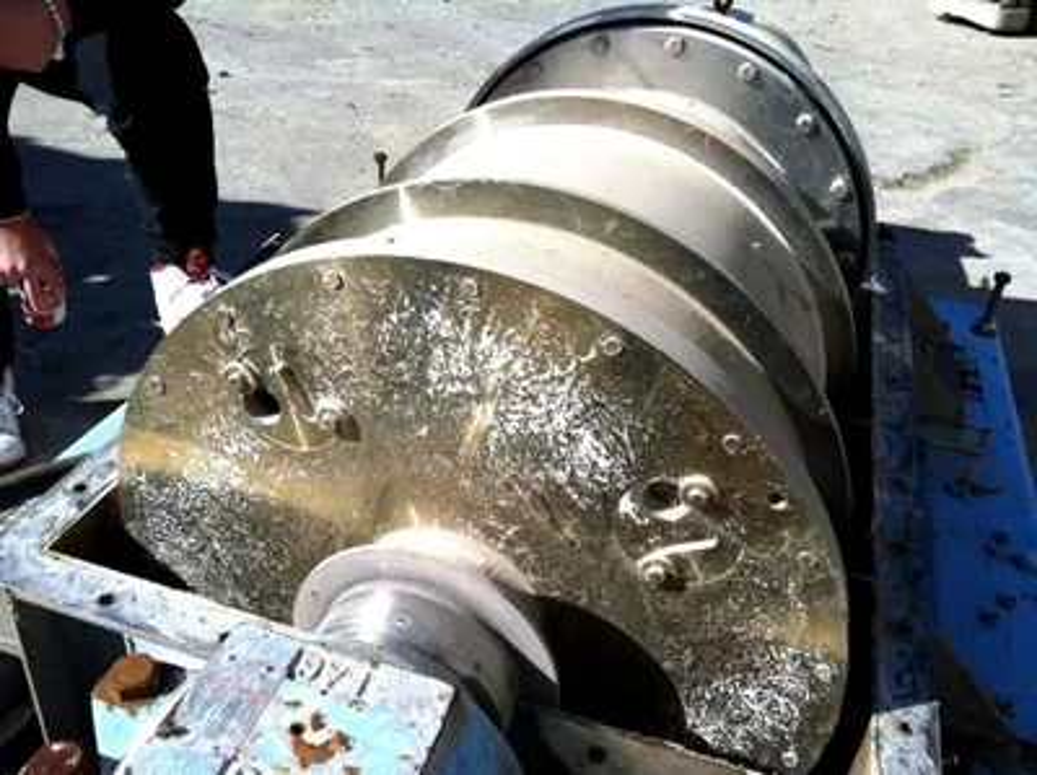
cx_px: 518
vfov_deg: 40.6
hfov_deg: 52.7
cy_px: 388
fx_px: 1047
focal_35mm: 35
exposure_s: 1/1154
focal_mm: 3.85
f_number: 2.8
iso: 80
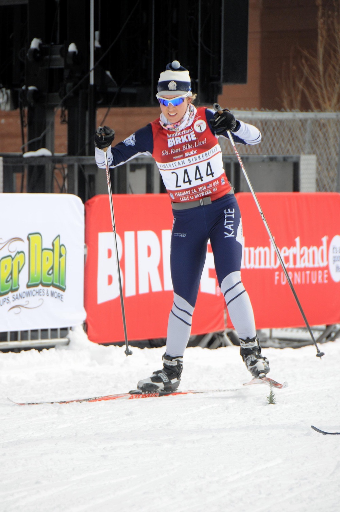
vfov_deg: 6.9
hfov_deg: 4.6
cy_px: 256
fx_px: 4259
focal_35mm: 300
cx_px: 170
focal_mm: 200
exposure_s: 1/1000
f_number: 5.6
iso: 400
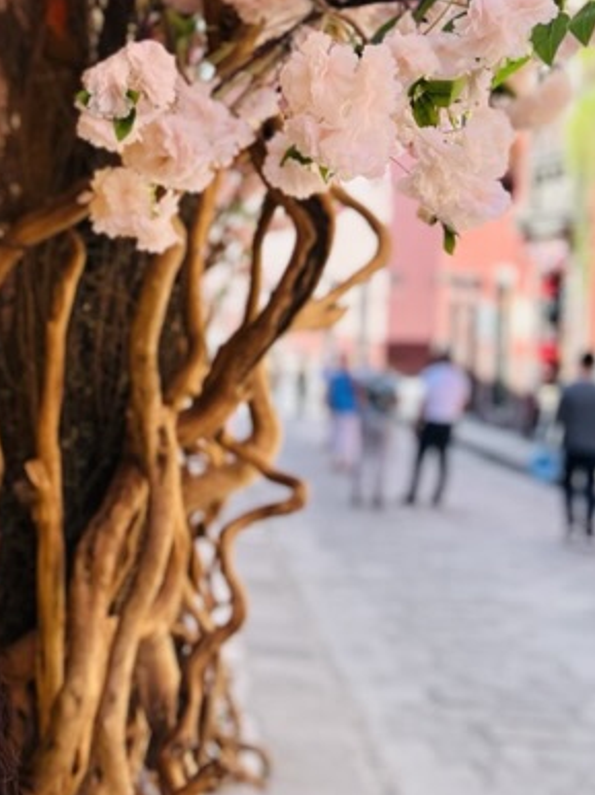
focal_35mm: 69
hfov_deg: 21.2
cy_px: 255
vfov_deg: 28.0
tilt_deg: -1.0
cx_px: 187
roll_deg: -2.8
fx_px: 1583
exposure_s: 1/666
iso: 50
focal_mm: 5.7
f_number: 1.5
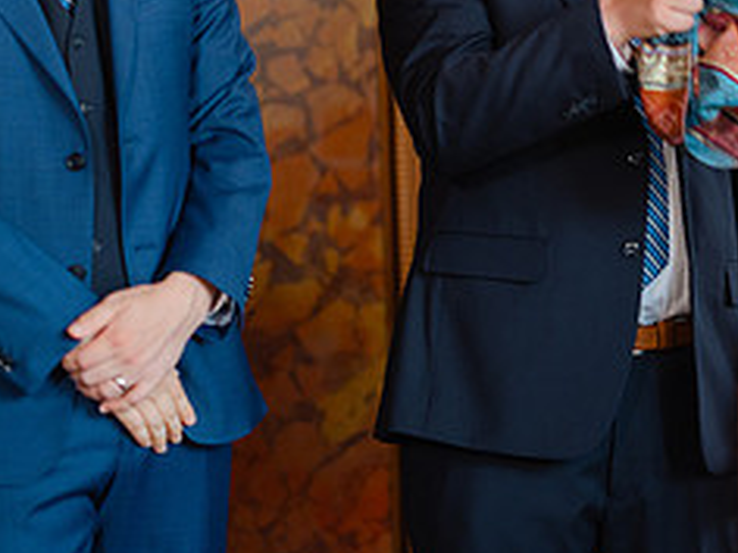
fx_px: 3305
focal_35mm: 155
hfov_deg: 12.7
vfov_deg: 9.5
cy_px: 27
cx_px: 594
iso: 640
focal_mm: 80
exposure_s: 1/125
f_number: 1.7
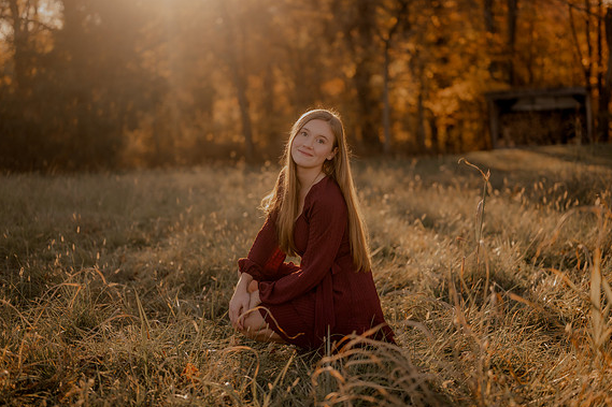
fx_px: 867
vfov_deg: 26.5
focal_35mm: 51
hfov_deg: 38.9
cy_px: 207
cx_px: 308
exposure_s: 1/800
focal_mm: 50
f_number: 1.8
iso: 250
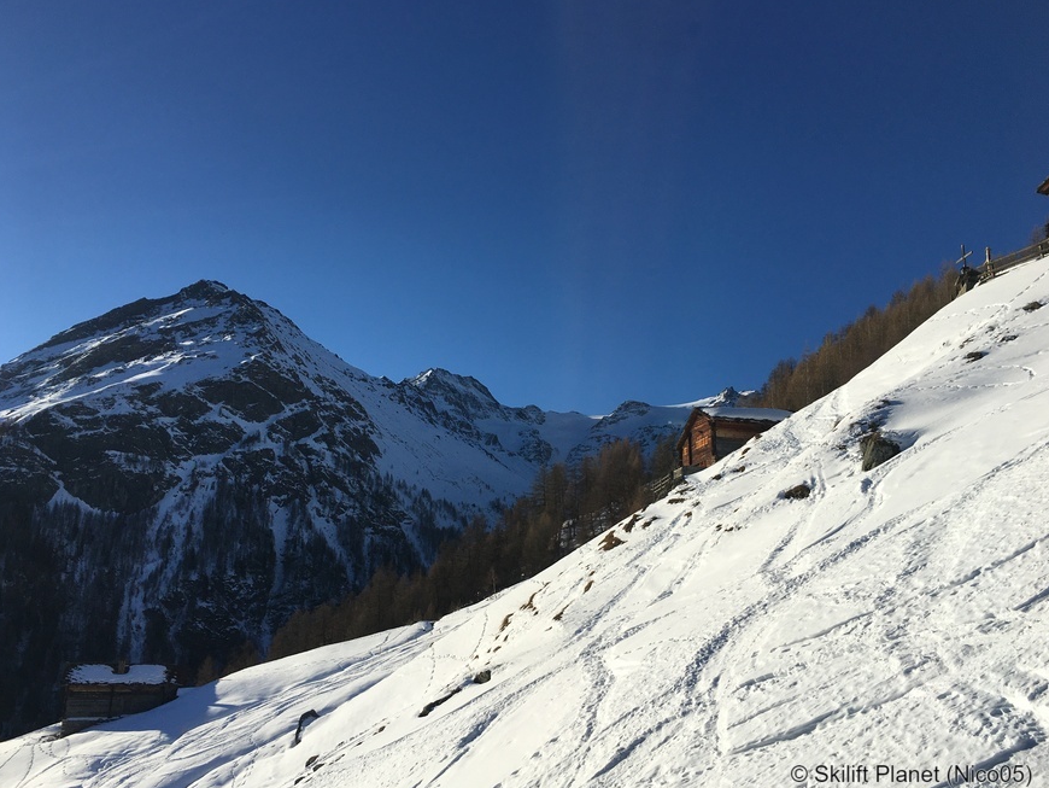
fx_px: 909
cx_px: 520
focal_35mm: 30
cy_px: 395
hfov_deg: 59.9
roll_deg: -2.7
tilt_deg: +12.4
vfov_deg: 46.8
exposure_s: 1/3205
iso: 25
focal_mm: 4.15
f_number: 2.2
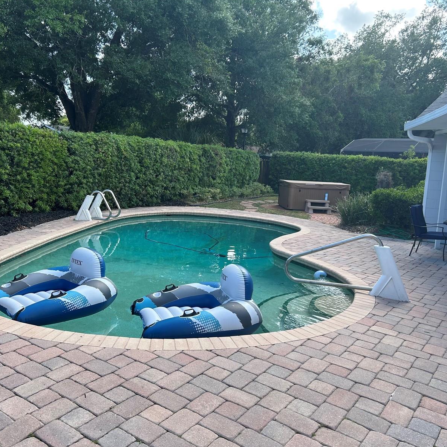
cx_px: 202
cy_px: 224
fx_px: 453
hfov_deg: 52.4
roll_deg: -3.1
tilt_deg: -6.8
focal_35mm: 31
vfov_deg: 52.5
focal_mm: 5.7
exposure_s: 1/1029
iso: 50
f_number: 1.5
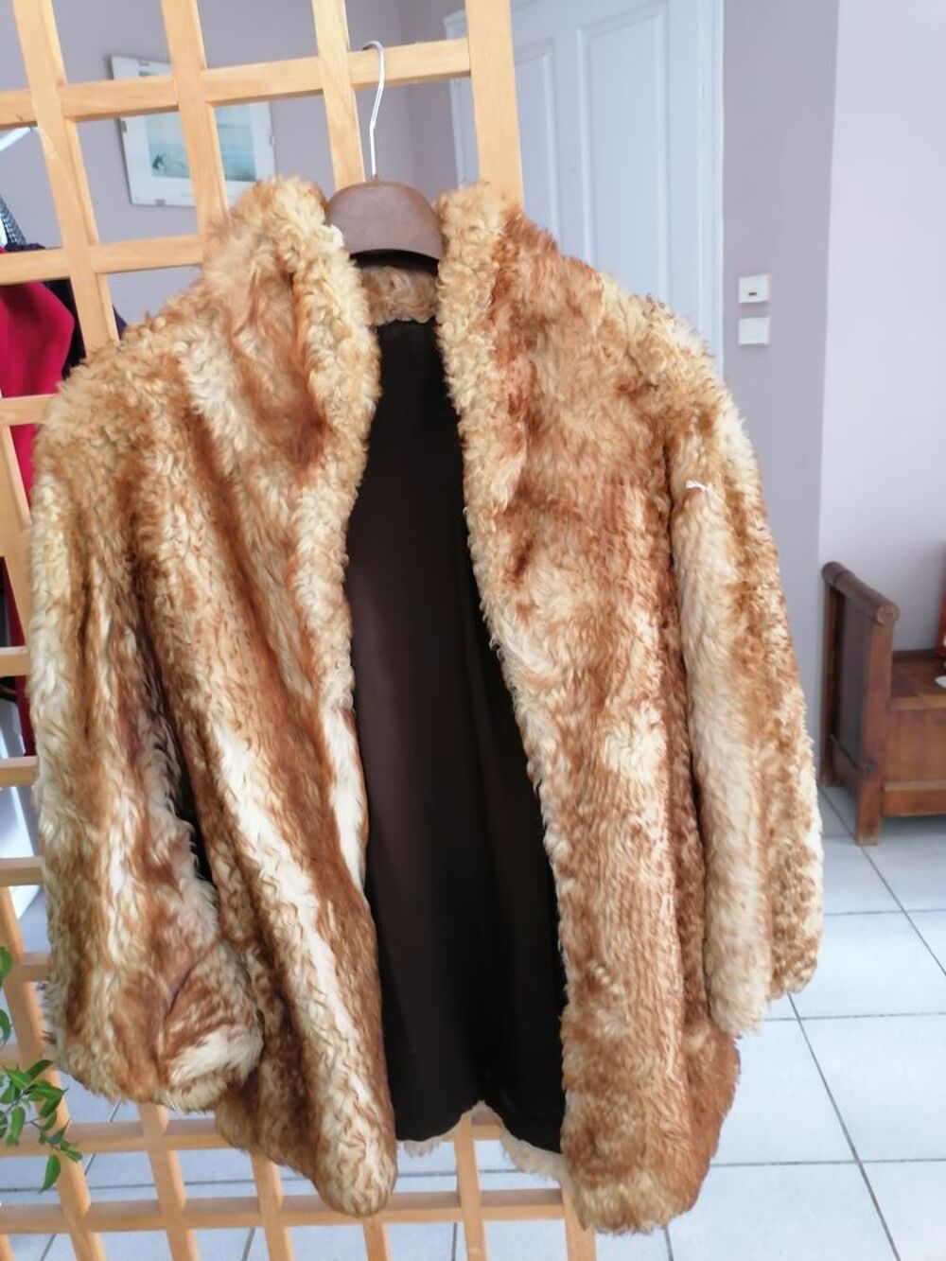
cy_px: 630
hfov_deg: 51.4
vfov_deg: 65.3
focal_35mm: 27
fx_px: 984
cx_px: 473
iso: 500
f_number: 1.8
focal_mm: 4.75
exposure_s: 1/20
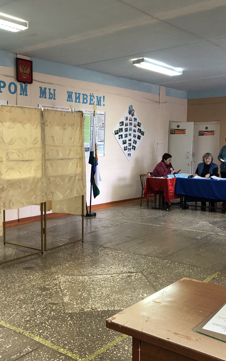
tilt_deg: -4.9
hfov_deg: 31.9
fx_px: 394
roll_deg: +0.5
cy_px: 180
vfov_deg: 49.3
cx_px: 97
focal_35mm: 40
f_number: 1.8
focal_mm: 4
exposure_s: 1/17
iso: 50
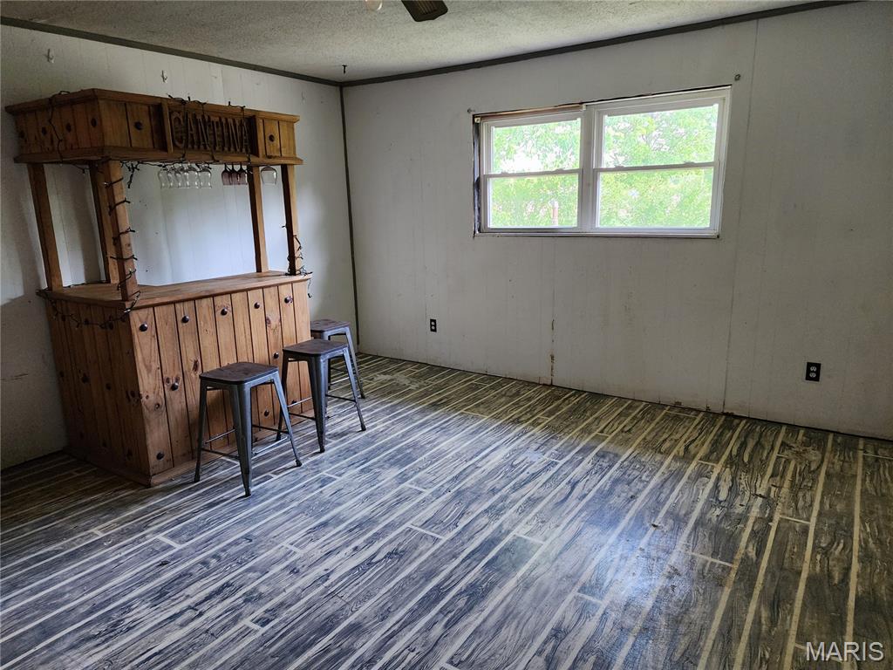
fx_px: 593
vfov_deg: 58.9
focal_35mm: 23
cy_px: 335
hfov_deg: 73.9
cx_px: 446
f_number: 1.8
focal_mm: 6.4
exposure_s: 1/120
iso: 640
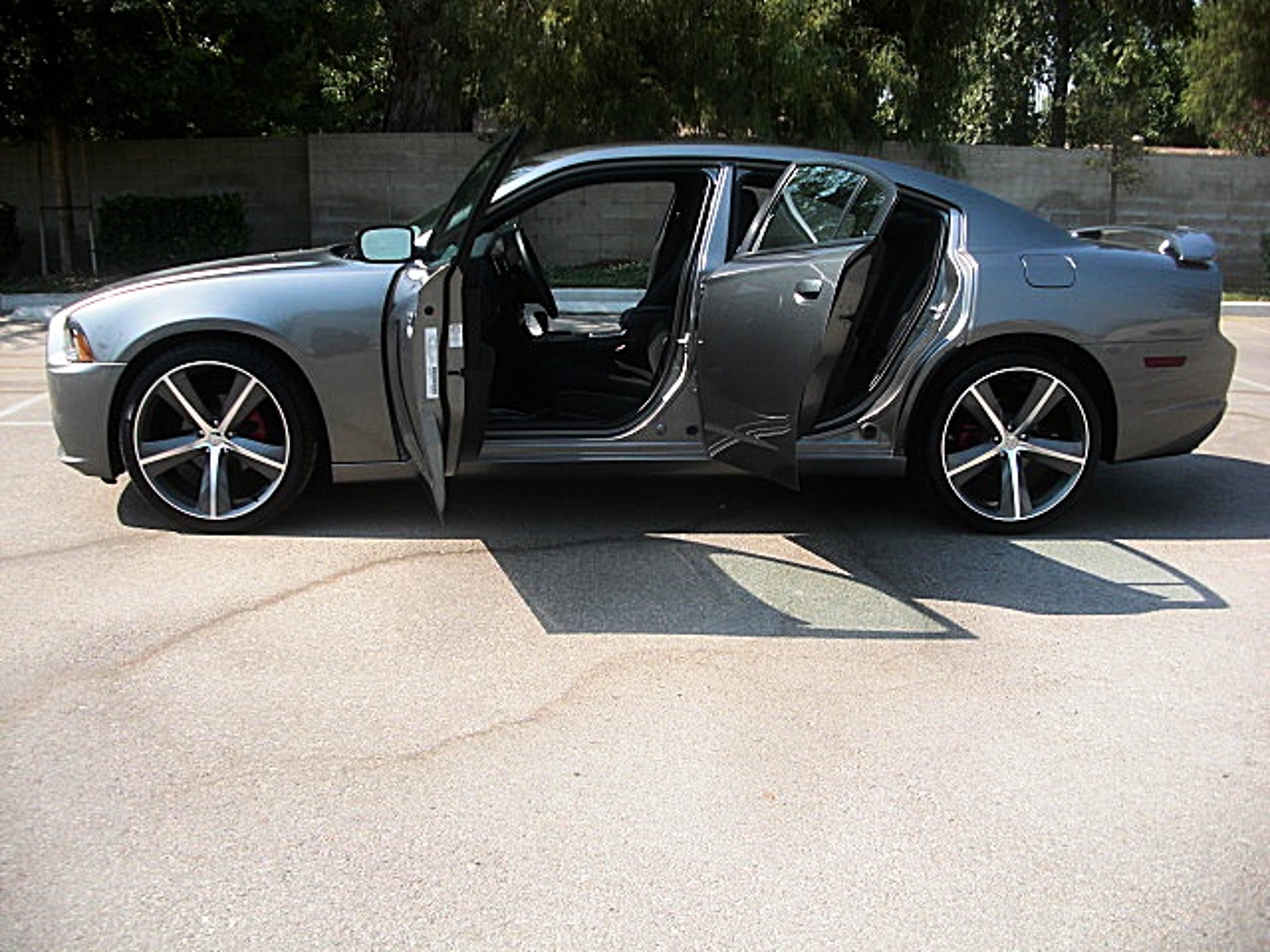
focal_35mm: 36
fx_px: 1321
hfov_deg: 51.4
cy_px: 476
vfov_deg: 39.7
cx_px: 635
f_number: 2.8
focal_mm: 6.3
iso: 50
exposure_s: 1/400
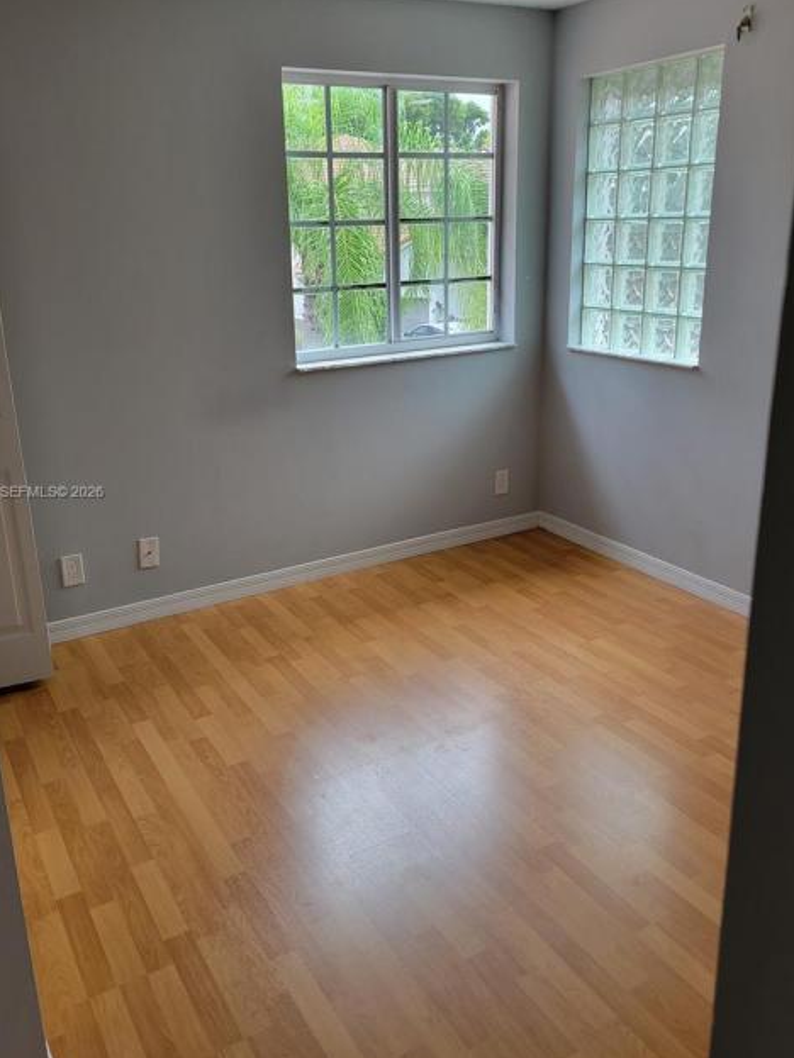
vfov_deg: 59.9
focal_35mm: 30
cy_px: 493
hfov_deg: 46.8
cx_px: 373
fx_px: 917
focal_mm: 5.4
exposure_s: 1/120
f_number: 1.8
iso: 64
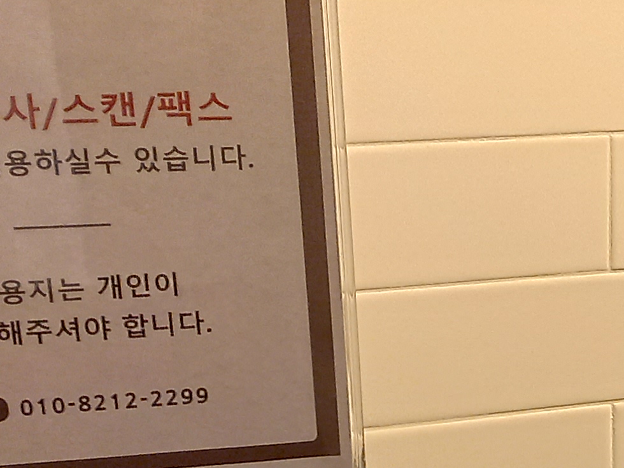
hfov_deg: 15.5
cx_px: 912
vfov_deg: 12.1
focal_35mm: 118
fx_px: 2127
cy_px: 641
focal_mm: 4.6
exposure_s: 1/60
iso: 200
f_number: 1.8
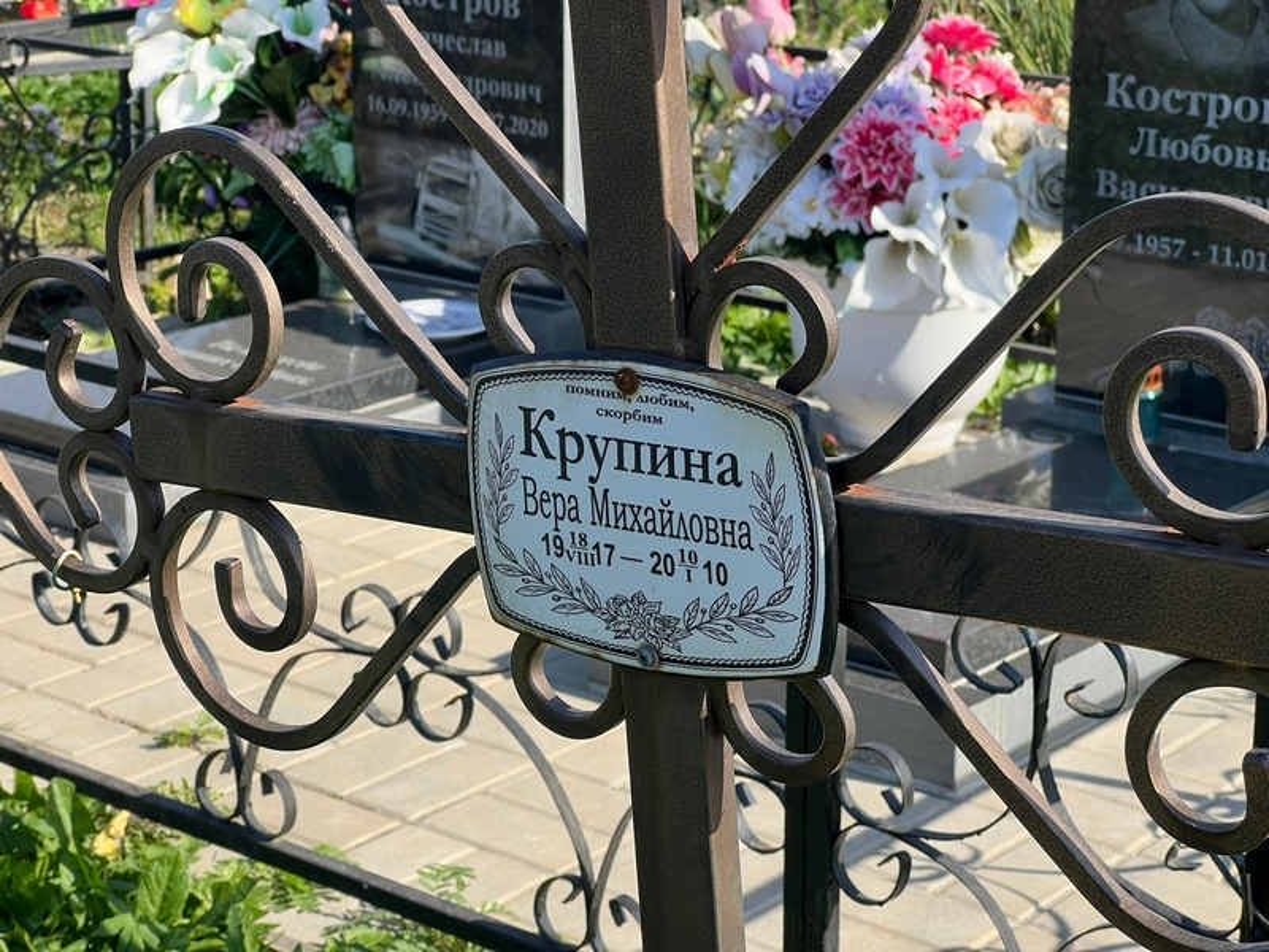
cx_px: 634
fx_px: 2823
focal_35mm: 77
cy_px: 476
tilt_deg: -17.4
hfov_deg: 25.3
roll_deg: -0.5
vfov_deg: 19.1
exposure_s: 1/391
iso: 32
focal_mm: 9
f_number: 2.8
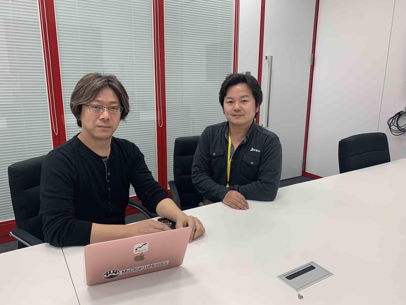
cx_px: 203
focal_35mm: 26
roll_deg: -1.5
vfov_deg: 53.1
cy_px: 152
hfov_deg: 67.3
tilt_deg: -11.9
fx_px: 305
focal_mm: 4.25
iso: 80
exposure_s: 1/100
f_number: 1.8
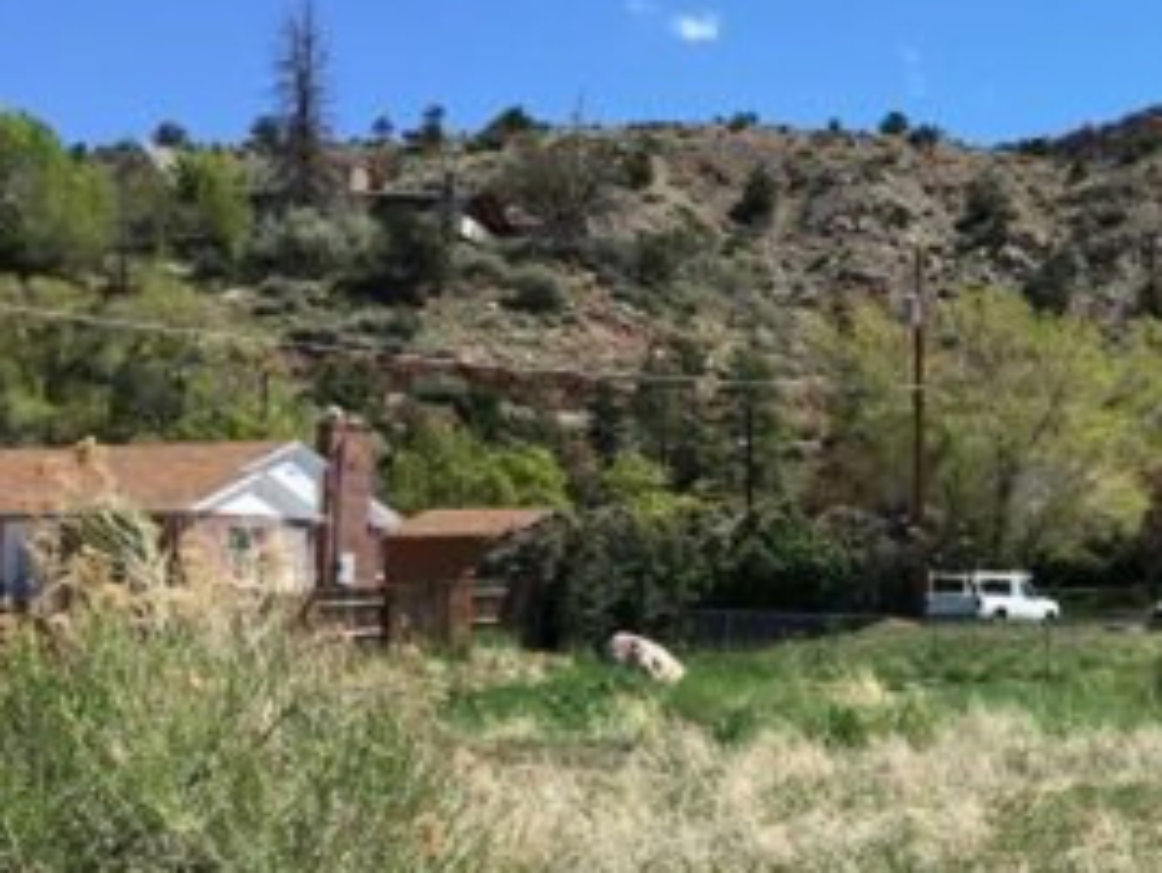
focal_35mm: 69
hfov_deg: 25.4
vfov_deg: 21.3
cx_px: 1374
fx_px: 2317
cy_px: 510
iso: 25
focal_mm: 4.15
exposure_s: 1/1221
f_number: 2.2
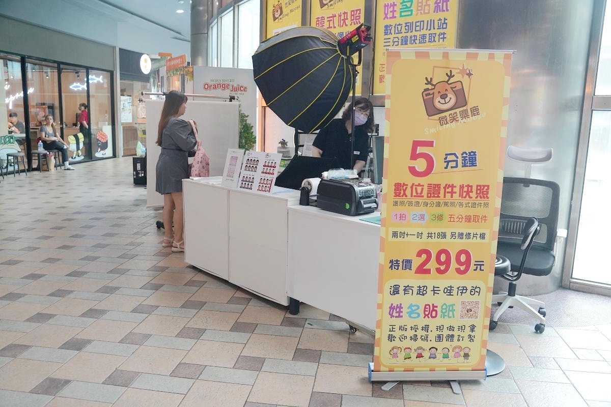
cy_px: 204
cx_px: 306
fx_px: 492
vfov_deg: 45.0
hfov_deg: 63.7
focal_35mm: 29
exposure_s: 1/160
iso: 1600
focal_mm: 29
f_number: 4
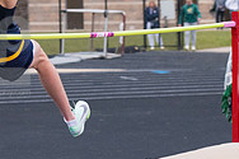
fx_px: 1764
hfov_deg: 7.7
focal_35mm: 266
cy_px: 52
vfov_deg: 5.2
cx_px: -8
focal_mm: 86
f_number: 5
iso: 2000
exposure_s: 1/2000
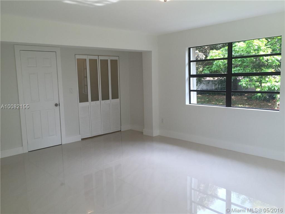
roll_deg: +1.1
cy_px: 107
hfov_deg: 61.7
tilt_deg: -6.6
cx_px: 142
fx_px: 239
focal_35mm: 29
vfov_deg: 48.2
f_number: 2.2
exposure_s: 1/120
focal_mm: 4.15
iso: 32
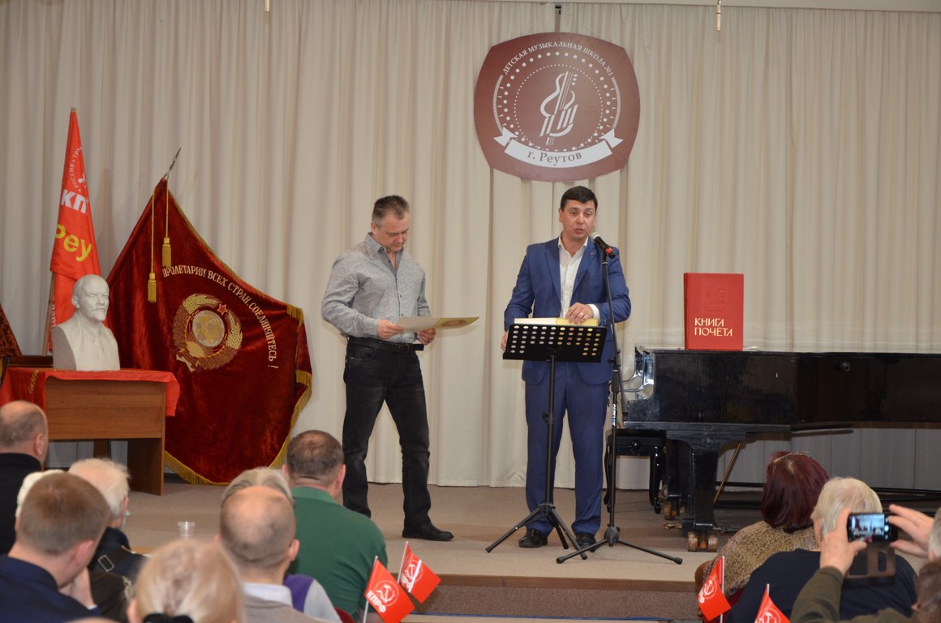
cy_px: 312
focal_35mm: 78
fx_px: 2034
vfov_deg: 17.4
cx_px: 470
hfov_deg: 26.0
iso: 800
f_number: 5
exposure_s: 1/60
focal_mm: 52
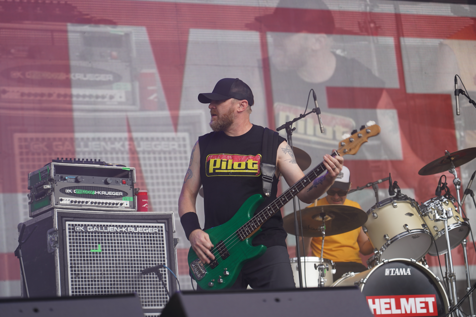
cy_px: 158
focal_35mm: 105
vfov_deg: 13.0
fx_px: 1388
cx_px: 238
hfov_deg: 19.5
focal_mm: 105
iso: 100
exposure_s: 1/160
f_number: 4
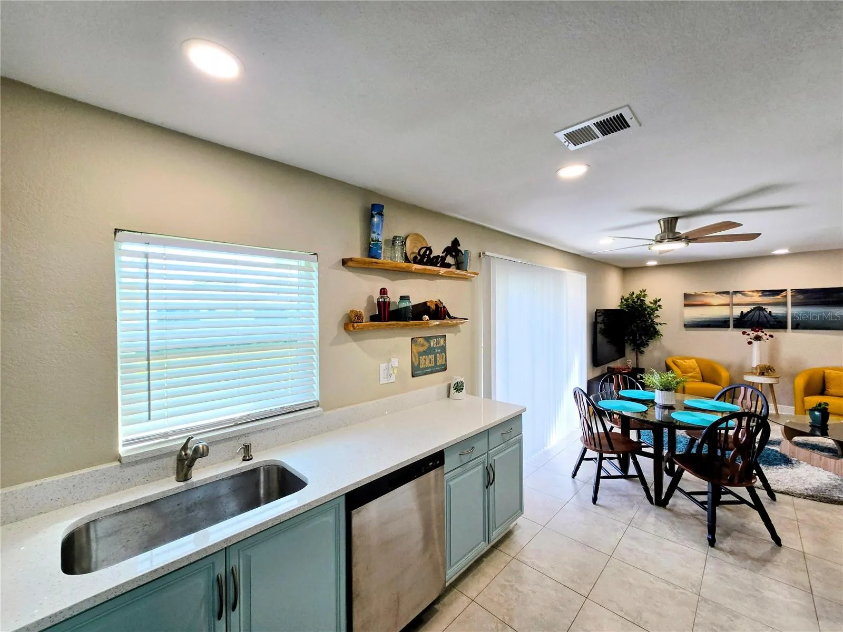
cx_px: 422
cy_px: 316
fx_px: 317
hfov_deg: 106.2
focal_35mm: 13
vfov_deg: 89.9
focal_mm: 2.2
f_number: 2.2
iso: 64
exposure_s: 1/120
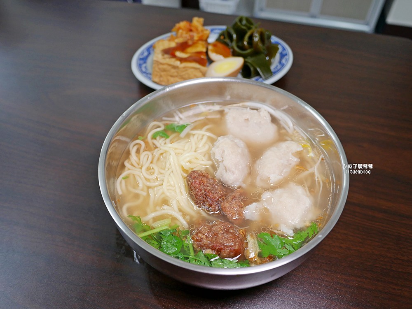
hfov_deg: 63.4
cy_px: 154
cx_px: 206
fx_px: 333
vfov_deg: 49.8
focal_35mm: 28
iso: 400
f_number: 2.5
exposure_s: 1/60
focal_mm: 14
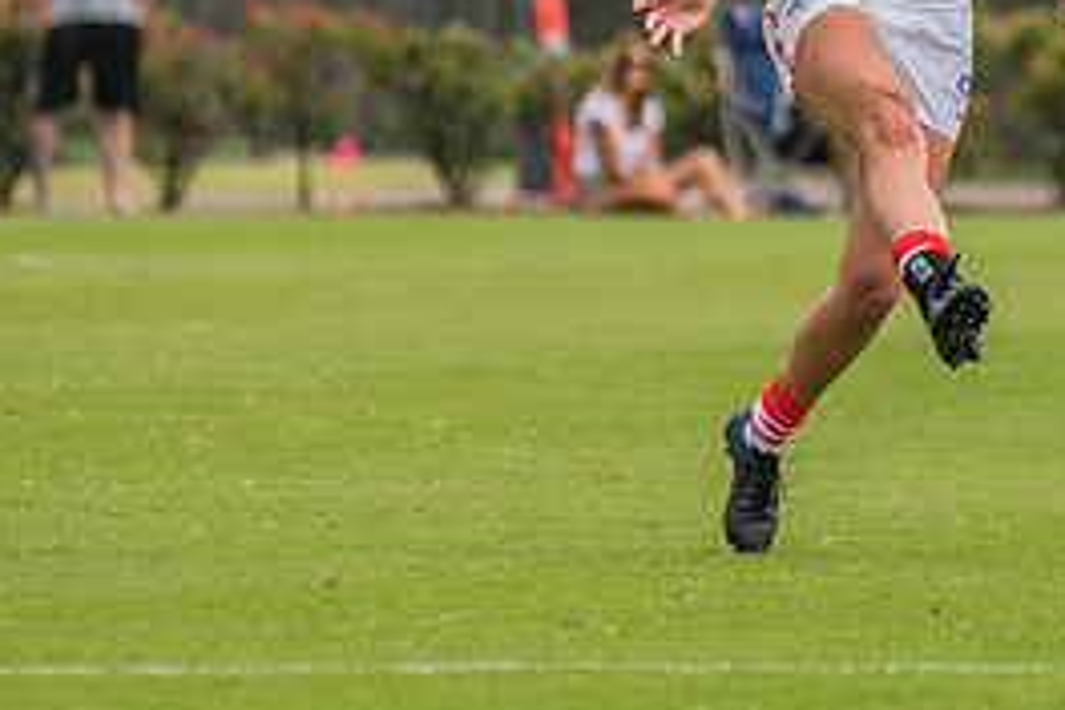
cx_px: 1074
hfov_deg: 2.0
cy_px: -33
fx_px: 30587
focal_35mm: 1034
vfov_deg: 1.3
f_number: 9
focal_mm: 380
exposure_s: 1/1600
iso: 1000
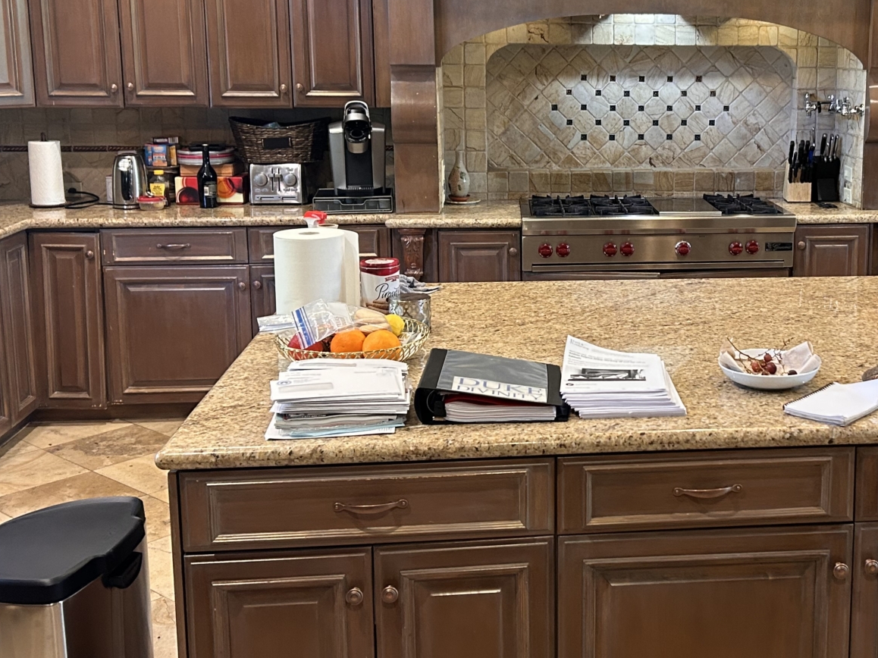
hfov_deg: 40.1
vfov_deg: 31.3
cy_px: 219
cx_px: 654
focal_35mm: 46
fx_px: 1167
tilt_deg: -9.5
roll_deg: +0.3
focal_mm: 5.7
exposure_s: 1/60
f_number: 1.5
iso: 250
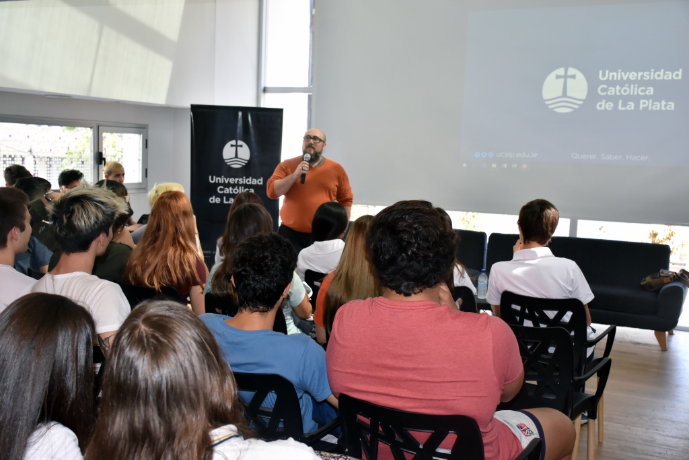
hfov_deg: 49.5
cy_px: 230
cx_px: 344
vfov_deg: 34.2
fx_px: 746
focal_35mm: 39
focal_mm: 26
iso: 800
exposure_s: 1/200
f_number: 5
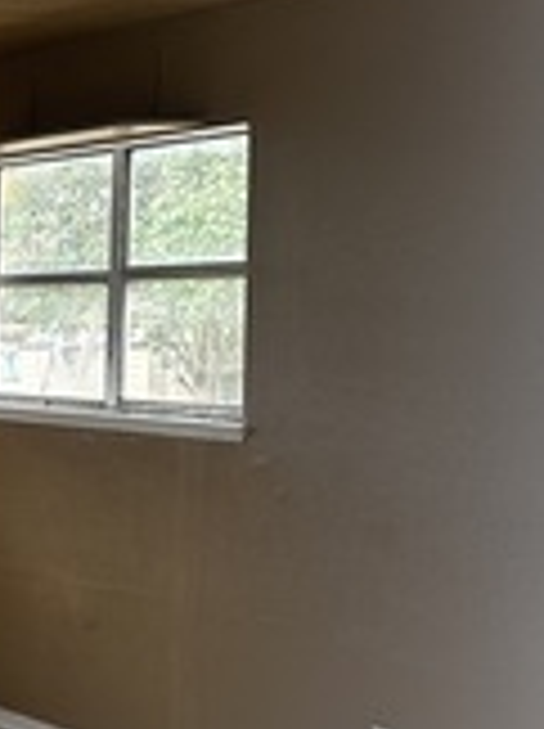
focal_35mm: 95
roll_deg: -1.0
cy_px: 518
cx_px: -499
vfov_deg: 20.6
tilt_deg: -5.5
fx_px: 1996
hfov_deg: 13.6
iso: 125
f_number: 1.78
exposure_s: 1/121
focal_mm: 6.86
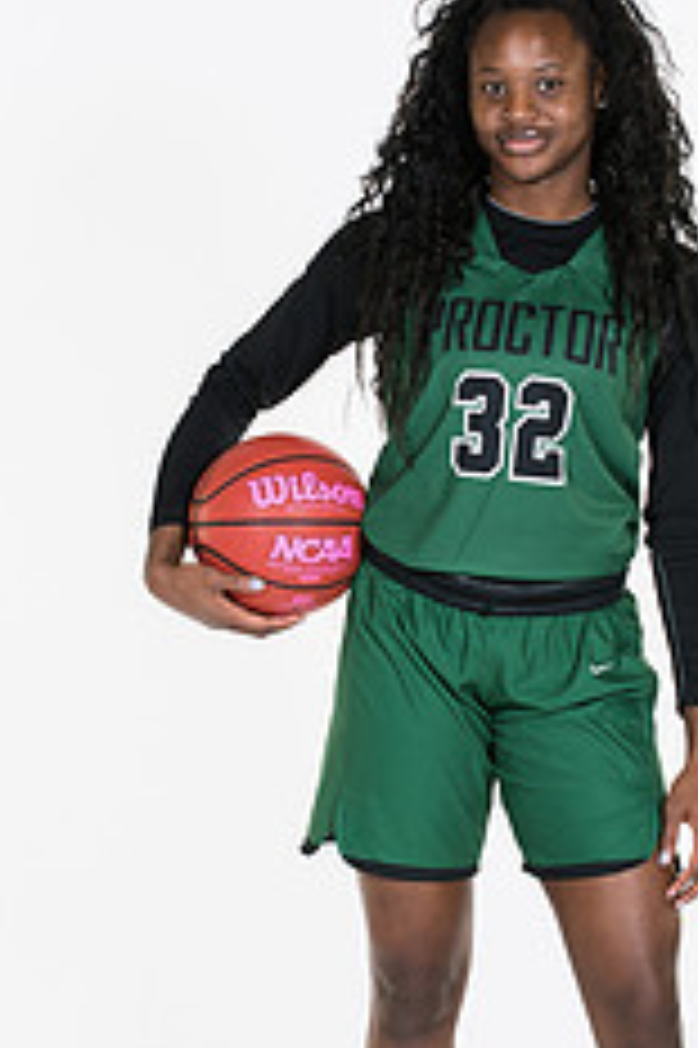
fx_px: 5912
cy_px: 648
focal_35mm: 203
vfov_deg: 10.1
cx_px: 554
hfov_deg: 6.7
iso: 200
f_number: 5.6
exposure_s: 1/160
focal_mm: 70
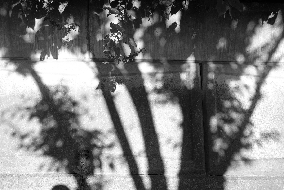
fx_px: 323
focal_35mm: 41
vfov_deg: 32.6
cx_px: 142
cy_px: 95
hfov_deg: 47.4
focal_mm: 27
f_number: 2.8
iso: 320
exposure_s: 1/500
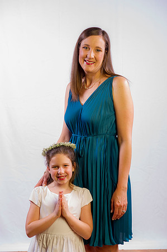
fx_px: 432
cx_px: 84
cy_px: 126
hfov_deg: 21.9
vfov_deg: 32.4
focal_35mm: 62
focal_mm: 62
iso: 100
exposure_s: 1/160
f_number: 7.1
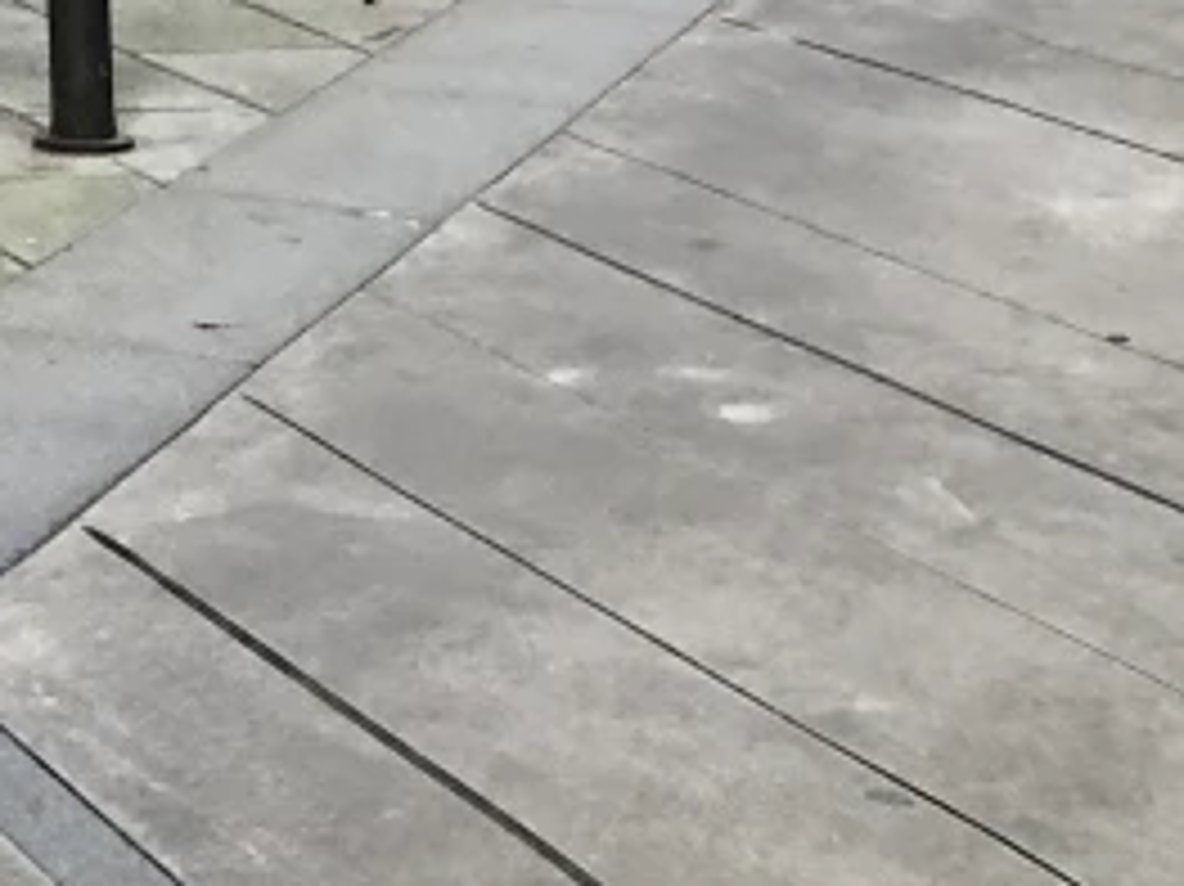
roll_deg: +2.9
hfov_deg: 12.9
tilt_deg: +0.2
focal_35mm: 128
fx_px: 4376
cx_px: -1355
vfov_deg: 10.8
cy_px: -720
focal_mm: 4
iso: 40
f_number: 1.8
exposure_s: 1/30
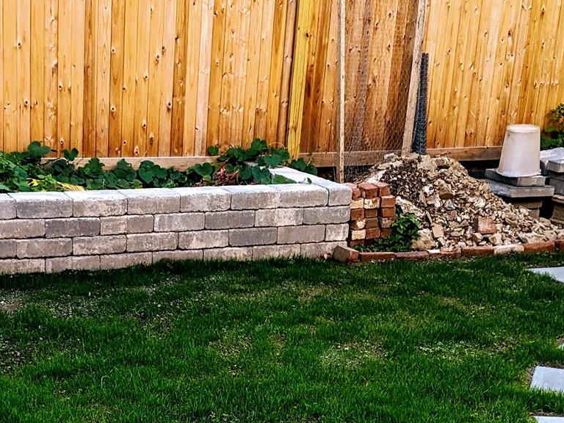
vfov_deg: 20.0
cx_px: 170
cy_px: 392
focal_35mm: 72
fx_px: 1173
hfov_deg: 26.8
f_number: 1.8
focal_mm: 4.44
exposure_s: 1/125
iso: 50
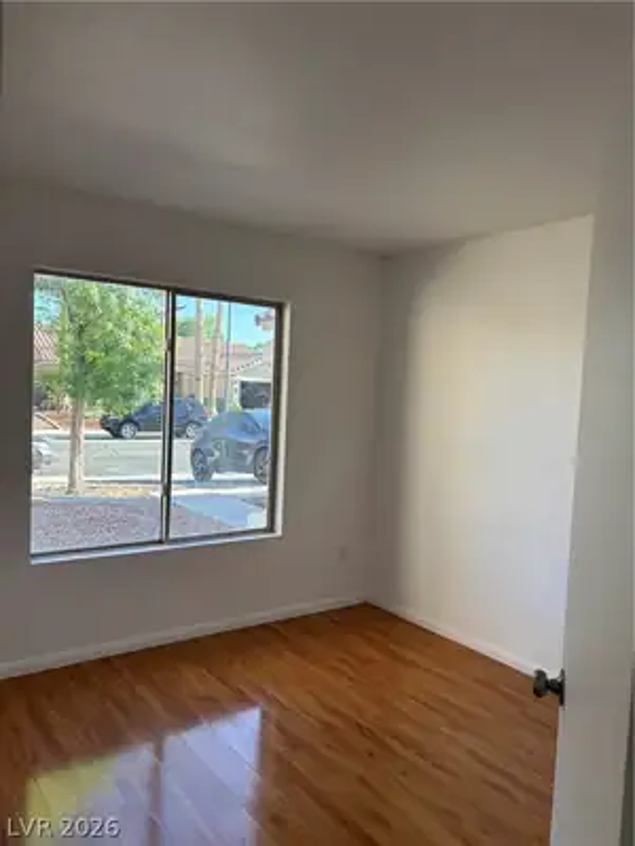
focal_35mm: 26
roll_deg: -3.1
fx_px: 636
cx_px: 318
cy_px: 423
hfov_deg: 53.1
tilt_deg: -3.2
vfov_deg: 67.3
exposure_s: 1/232
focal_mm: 5.96
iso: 50
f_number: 1.6
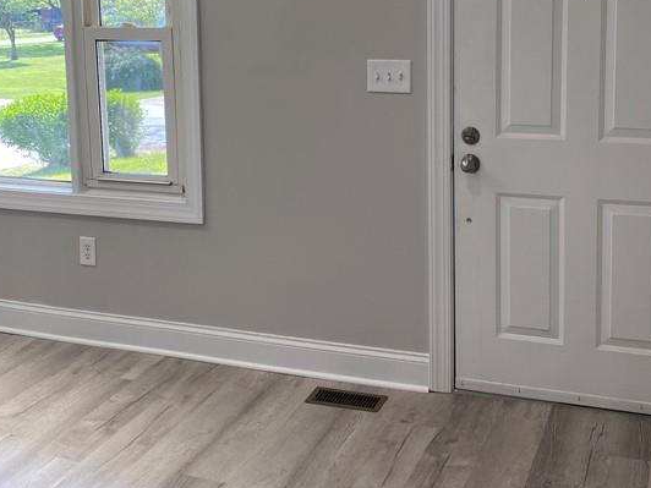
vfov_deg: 28.5
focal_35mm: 50
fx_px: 940
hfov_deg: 38.2
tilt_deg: -7.4
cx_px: 335
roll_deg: +0.5
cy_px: 99
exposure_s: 1/152
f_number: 1.8
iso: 32
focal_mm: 4.25
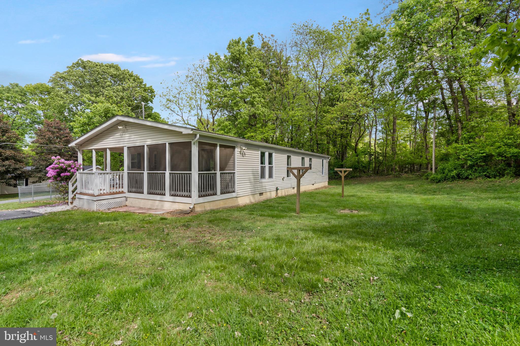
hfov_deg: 96.7
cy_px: 173
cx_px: 260
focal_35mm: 16
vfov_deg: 73.7
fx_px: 231
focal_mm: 16
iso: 640
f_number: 8
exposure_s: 1/250
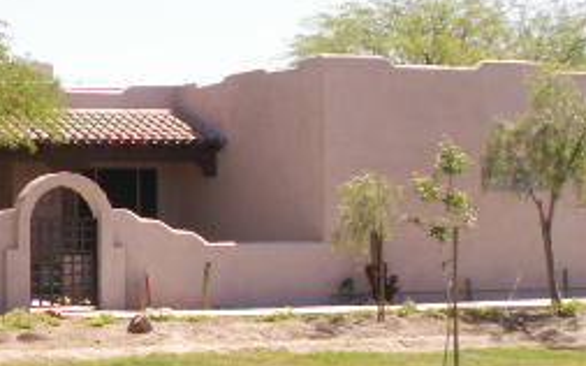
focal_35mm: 94
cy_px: 204
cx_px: -2
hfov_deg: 21.3
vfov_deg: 13.9
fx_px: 1501
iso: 50
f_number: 4
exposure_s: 1/400
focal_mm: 5.86
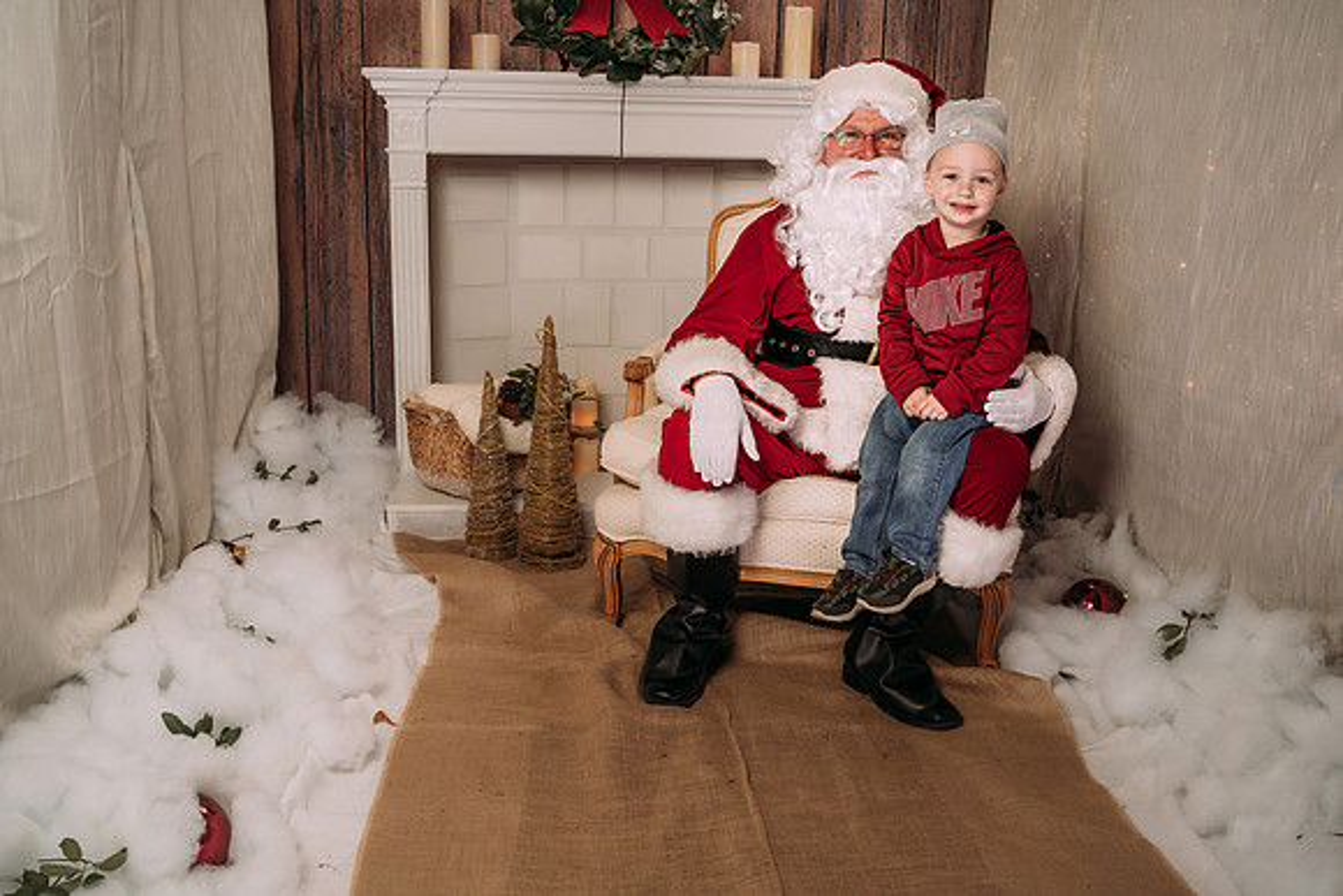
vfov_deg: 35.8
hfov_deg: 51.7
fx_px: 1387
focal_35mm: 37
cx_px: 686
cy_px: 461
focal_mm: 35
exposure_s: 1/100
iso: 100
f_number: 5.6
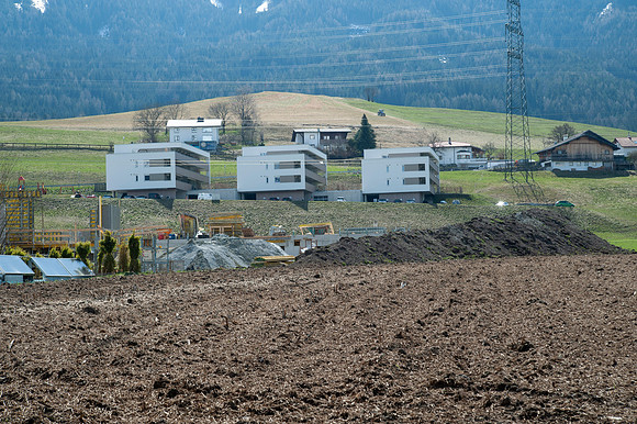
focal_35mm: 66
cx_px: 318
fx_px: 1167
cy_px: 212
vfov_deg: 20.6
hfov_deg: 30.5
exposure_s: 1/250
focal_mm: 66
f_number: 11
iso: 200
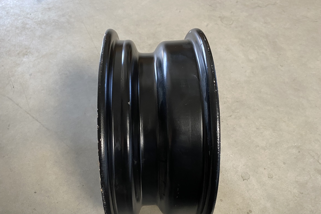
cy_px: 122
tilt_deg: -56.2
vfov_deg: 46.2
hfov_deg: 65.5
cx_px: 156
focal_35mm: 28
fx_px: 250
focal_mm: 4.25
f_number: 1.8
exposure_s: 1/60
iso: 250
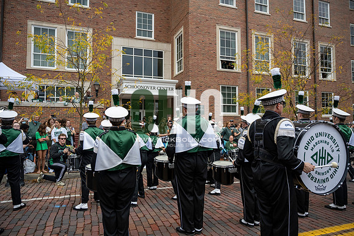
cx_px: 177
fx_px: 236
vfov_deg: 53.2
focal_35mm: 24
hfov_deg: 73.7
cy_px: 118
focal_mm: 24
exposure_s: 1/1600
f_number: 4
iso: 640
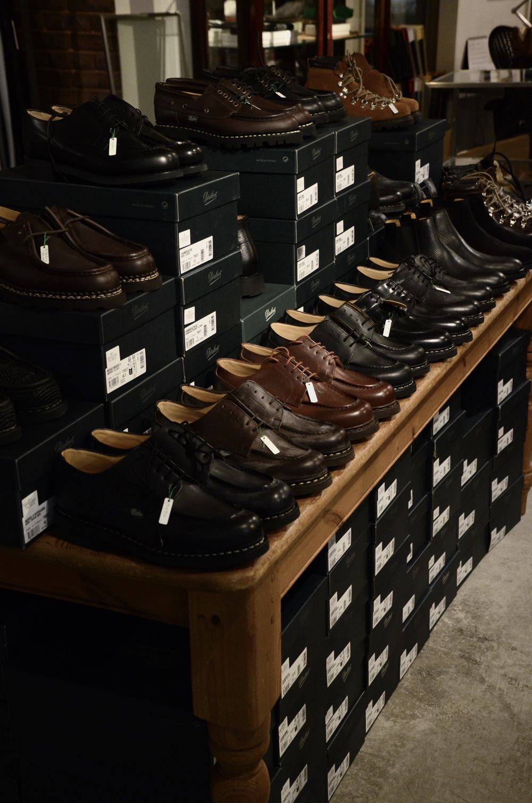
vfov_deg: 37.9
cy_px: 402
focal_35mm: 52
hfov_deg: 25.6
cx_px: 266
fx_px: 1168
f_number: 4.5
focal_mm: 35
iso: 2000
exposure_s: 1/60
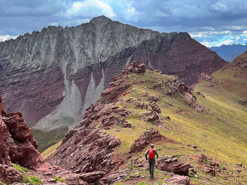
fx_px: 549
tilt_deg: -3.5
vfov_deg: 19.1
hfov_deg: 25.3
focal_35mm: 77
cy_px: 92
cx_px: 124
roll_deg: +1.7
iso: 32
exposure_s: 1/677
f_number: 2.8
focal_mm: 9
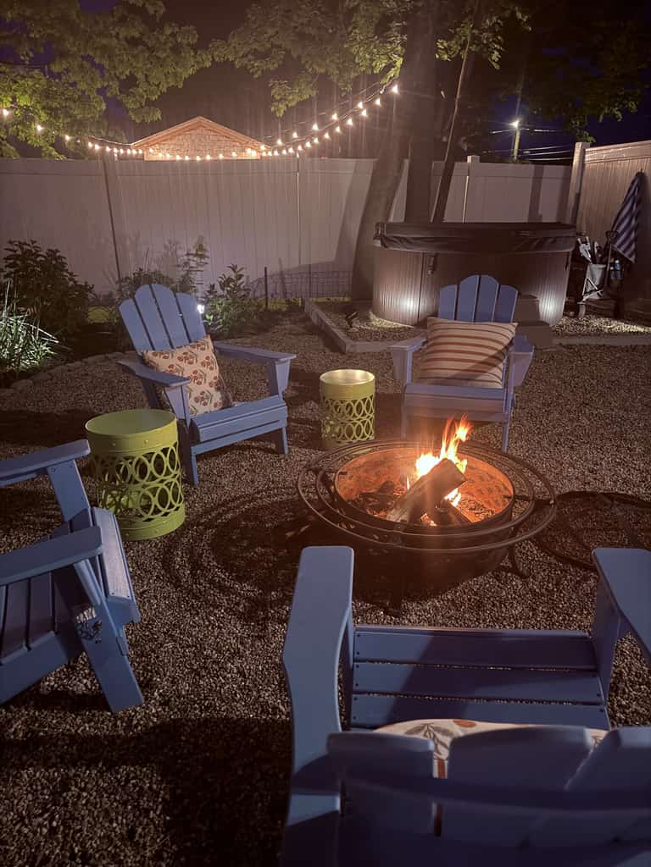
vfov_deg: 71.6
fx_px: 602
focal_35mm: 24
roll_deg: -2.2
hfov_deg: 56.8
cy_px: 434
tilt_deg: -20.2
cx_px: 326
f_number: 1.78
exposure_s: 1/15
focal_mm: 6.76
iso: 1000
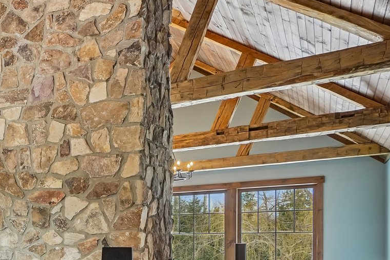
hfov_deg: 33.0
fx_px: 466
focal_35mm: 43
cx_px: -122
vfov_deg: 29.4
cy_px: 254
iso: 400
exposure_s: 1/125
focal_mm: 16
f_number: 4.5
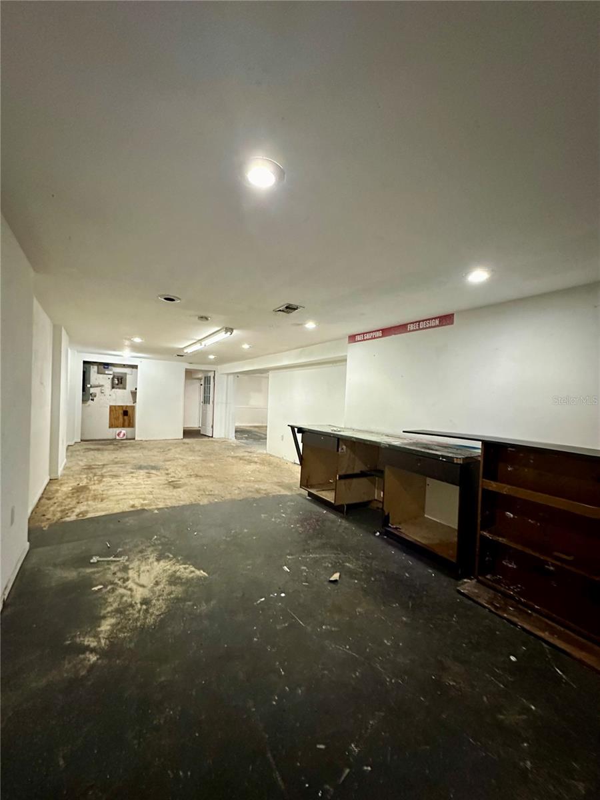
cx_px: 300
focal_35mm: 14
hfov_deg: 85.7
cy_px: 400
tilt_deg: +1.1
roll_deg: -2.9
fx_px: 324
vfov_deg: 102.1
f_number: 2.2
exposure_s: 1/60
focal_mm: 2.22
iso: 800
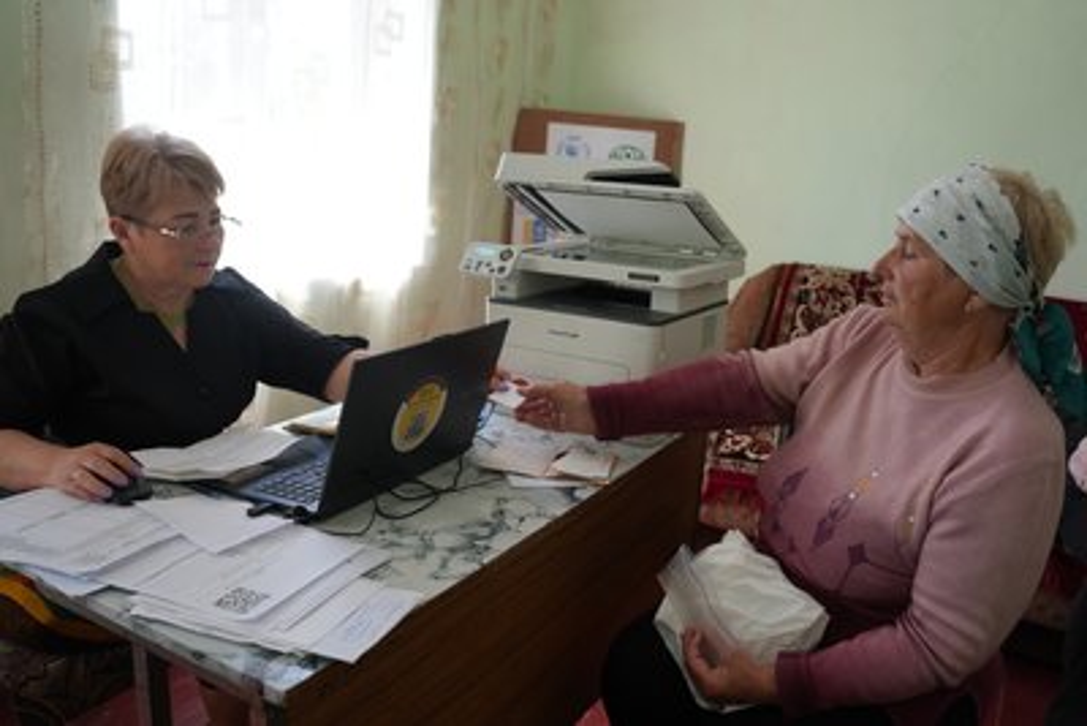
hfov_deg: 65.5
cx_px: 544
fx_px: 846
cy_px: 363
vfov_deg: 46.4
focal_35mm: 28
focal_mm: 28
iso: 160
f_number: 4
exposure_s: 1/60
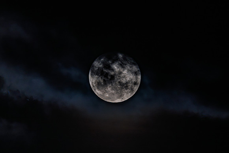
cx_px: 111
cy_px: 77
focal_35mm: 882
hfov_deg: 2.3
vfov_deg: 1.6
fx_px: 5613
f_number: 6.3
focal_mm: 600
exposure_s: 1/60
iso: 200
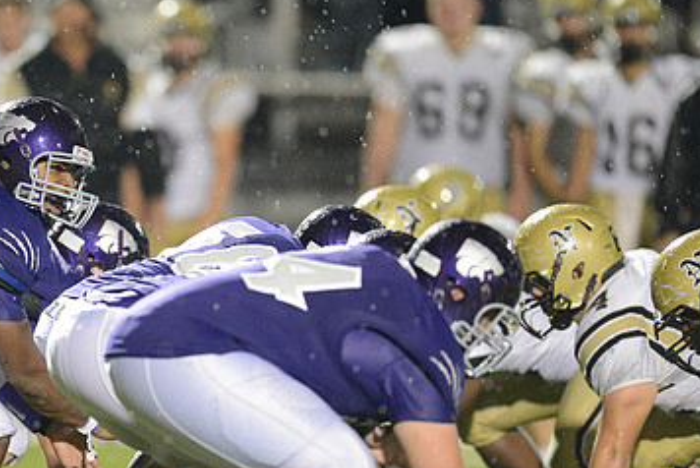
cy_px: 272
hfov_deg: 3.2
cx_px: 161
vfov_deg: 2.1
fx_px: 12668
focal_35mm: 651
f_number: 2.8
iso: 5000
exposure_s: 1/1000
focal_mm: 400
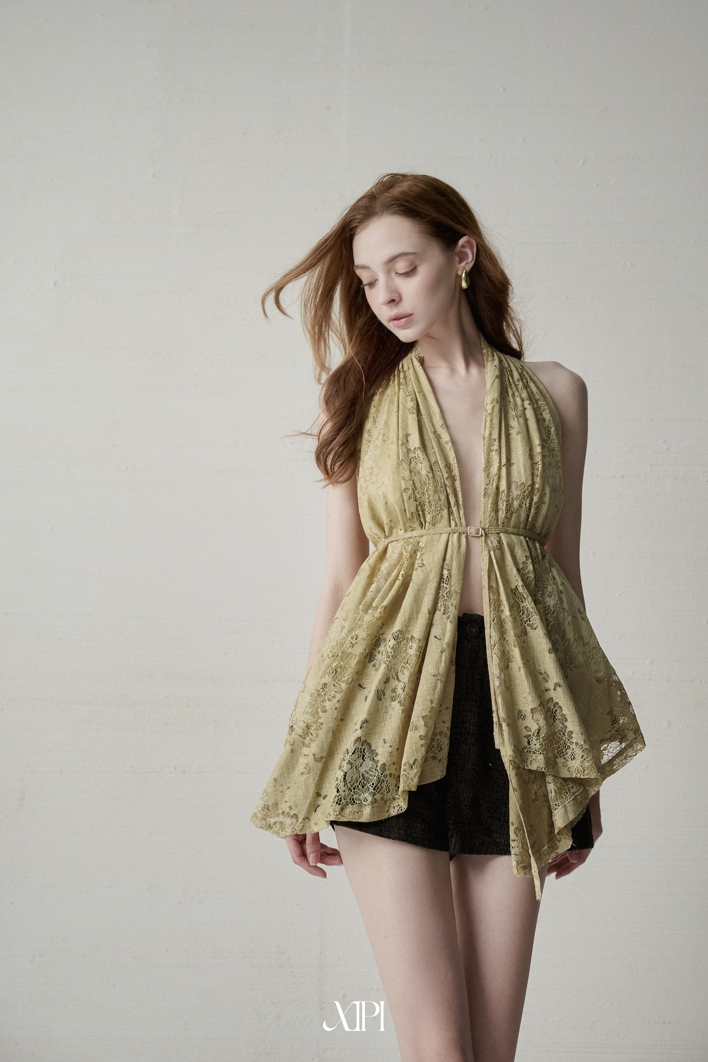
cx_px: 354
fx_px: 1976
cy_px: 531
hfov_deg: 20.3
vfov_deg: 30.1
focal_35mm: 67
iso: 400
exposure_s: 1/160
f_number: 4.5
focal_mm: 67
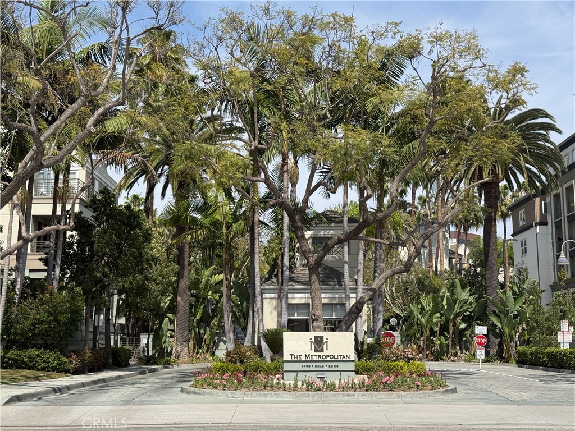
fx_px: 797
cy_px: 216
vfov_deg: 30.3
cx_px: 288
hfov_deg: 39.7
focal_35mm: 48
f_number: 1.78
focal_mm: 6.76
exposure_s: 1/5208
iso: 80
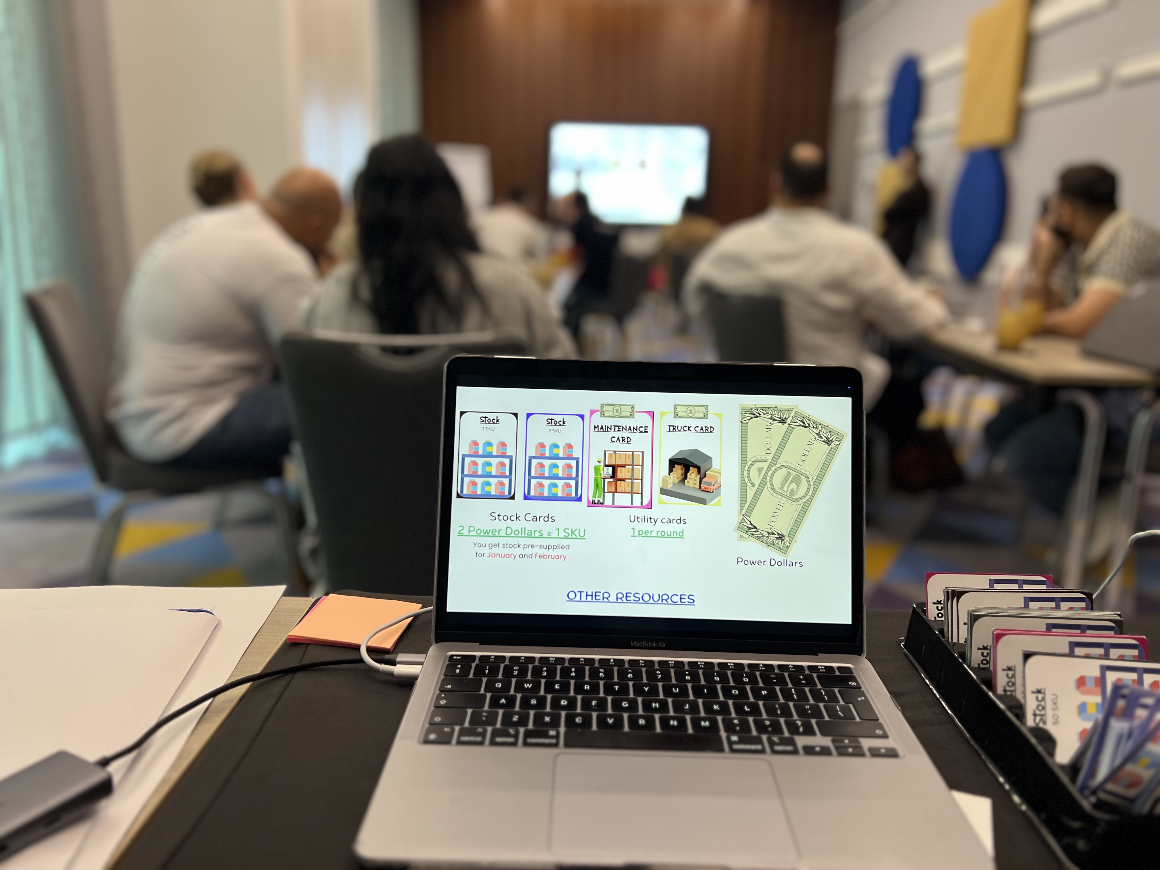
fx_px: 871
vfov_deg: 53.1
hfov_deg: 67.3
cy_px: 435
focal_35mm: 26
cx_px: 580
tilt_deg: -13.9
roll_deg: -2.0
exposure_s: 1/74
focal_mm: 5.7
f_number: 1.5
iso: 125
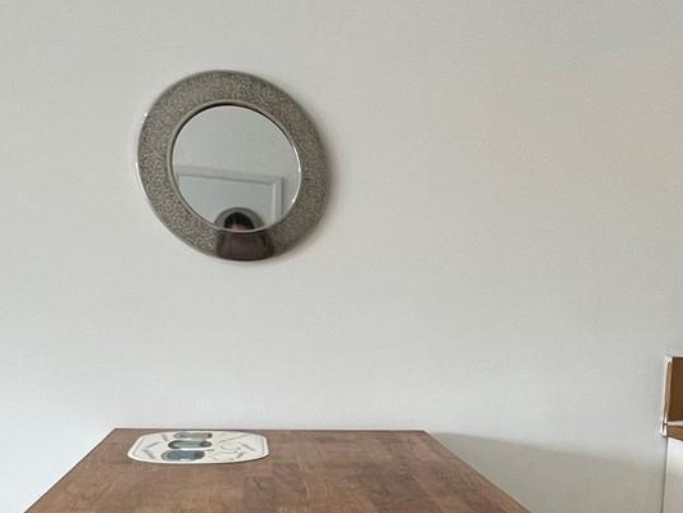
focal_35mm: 39
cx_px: 541
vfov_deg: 34.8
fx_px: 770
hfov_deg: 45.6
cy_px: 460
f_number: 1.8
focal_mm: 1.57
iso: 200
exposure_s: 1/60
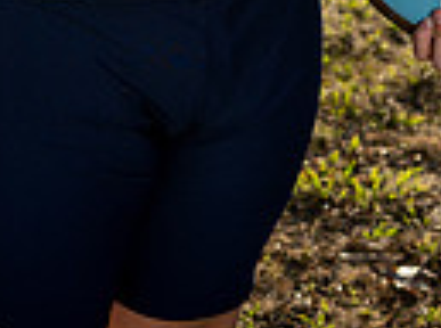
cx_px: 89
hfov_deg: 10.7
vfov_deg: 7.5
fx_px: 2350
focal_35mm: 185
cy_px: -420
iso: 50
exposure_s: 1/250
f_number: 5.6
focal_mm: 55
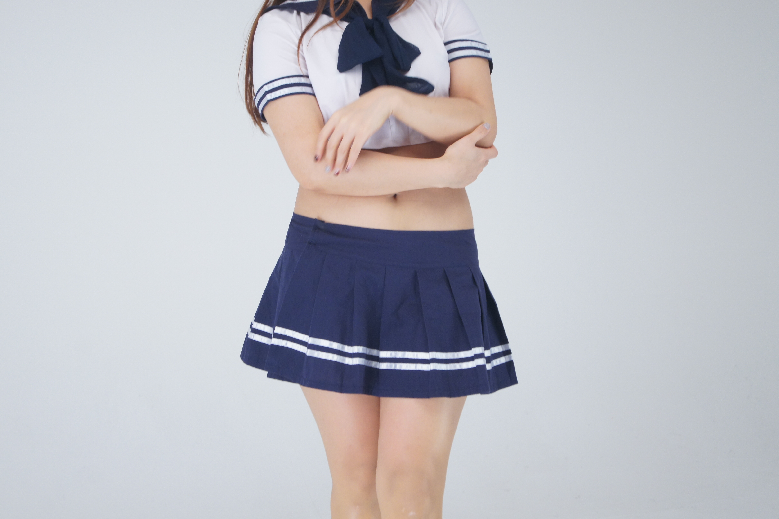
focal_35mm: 84
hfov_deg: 24.3
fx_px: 1807
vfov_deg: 16.4
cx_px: 394
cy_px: 262
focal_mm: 55
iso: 800
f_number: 5.6
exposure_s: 1/160
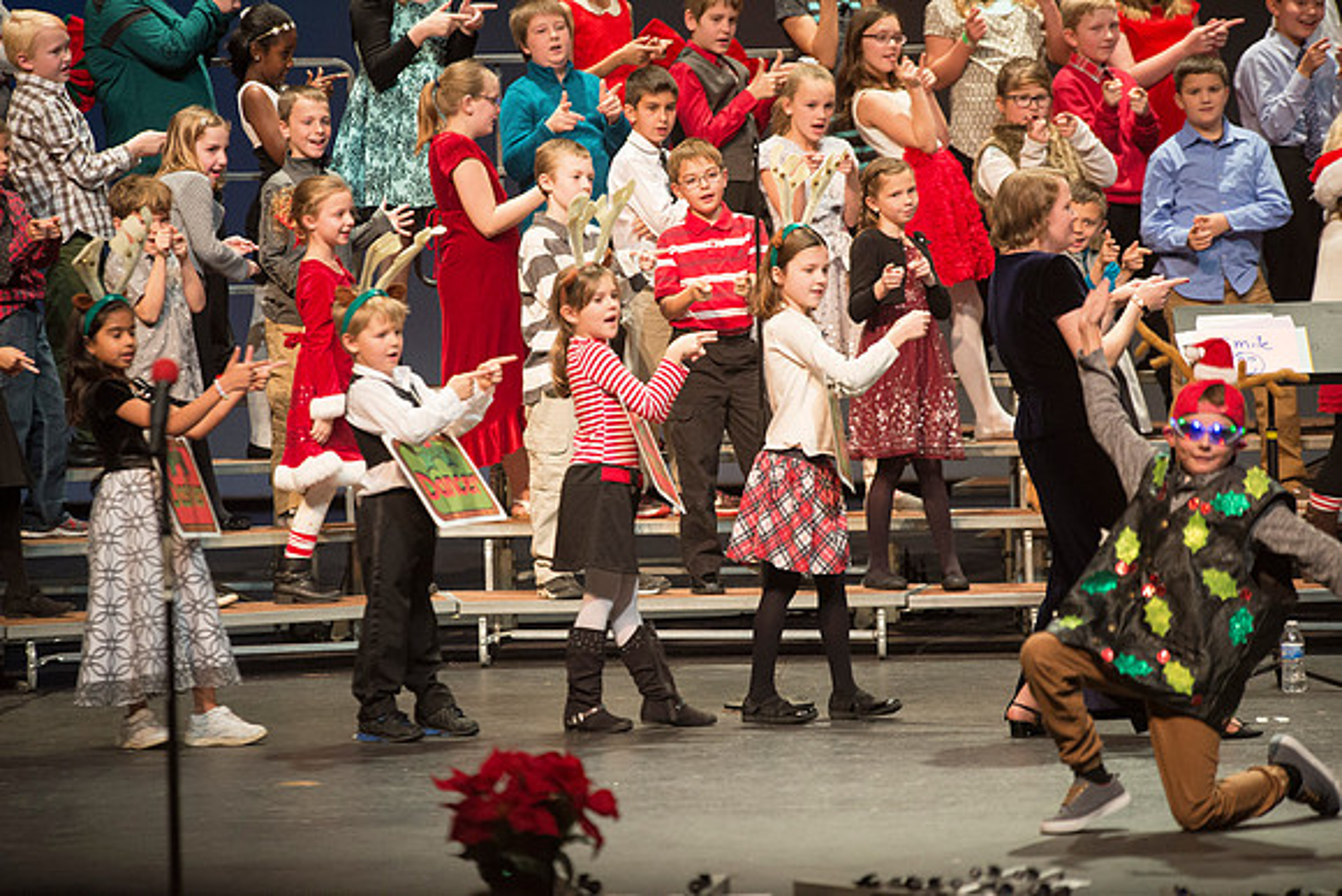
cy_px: 448
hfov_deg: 10.3
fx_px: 7457
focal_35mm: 200
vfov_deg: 6.9
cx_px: 671
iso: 2500
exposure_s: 1/200
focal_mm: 200
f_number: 2.8
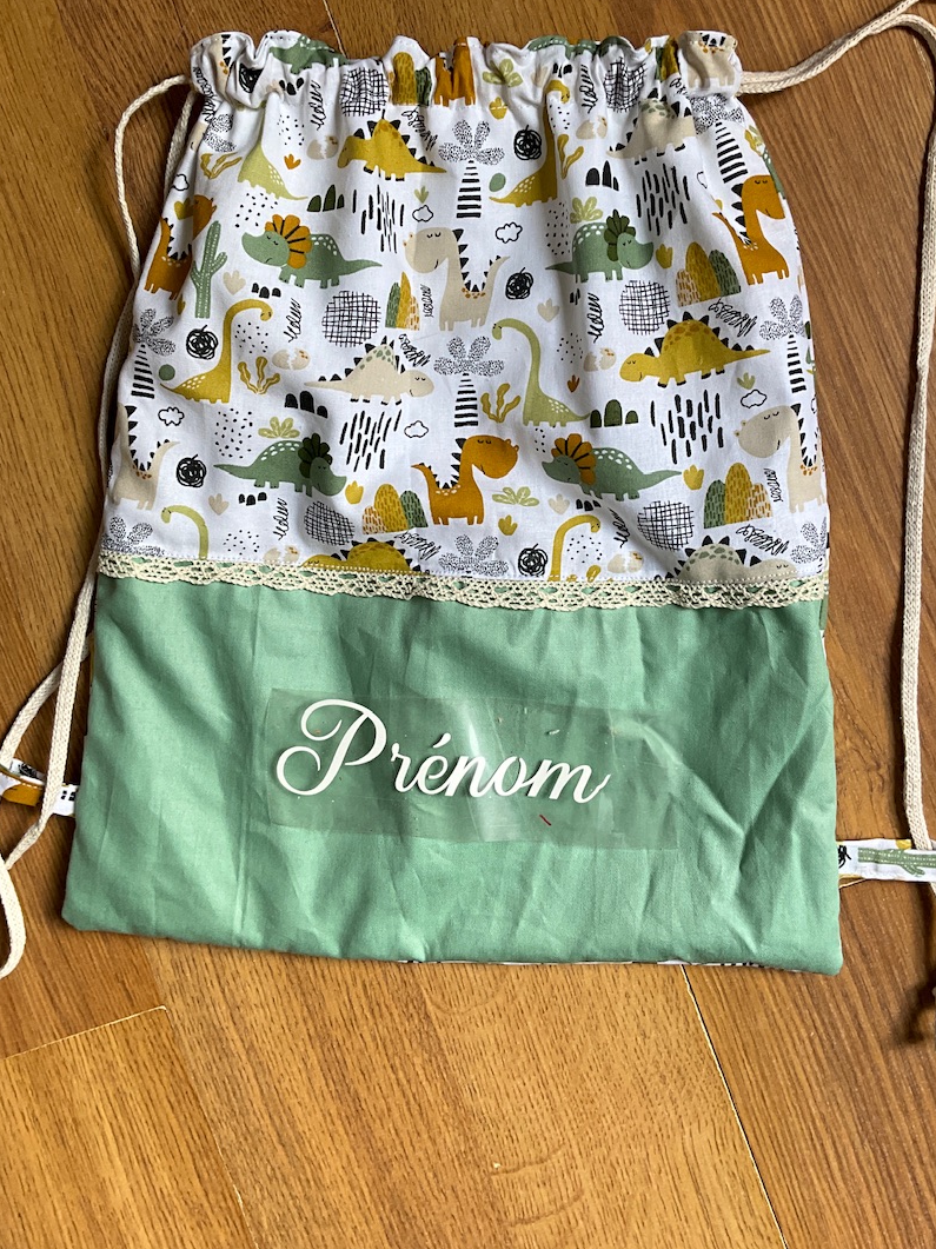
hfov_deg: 40.6
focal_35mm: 35
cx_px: 513
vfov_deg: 52.4
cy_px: 513
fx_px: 1263
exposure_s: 1/122
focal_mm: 3
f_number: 1.8
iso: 64
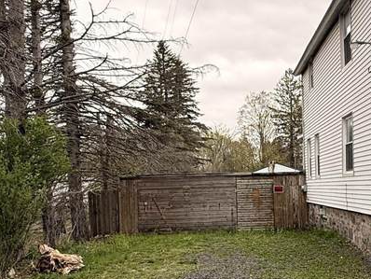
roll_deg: +1.9
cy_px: 193
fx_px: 483
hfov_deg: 41.2
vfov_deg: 31.9
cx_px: 265
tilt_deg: -1.2
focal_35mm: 45
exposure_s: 1/246
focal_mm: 2.22
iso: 50
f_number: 2.2
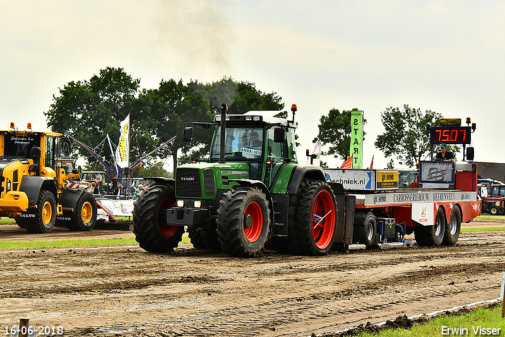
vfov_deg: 12.7
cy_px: 168
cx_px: 252
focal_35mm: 108
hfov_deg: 18.9
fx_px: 1515
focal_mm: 72
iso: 500
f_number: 9
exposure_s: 1/1250
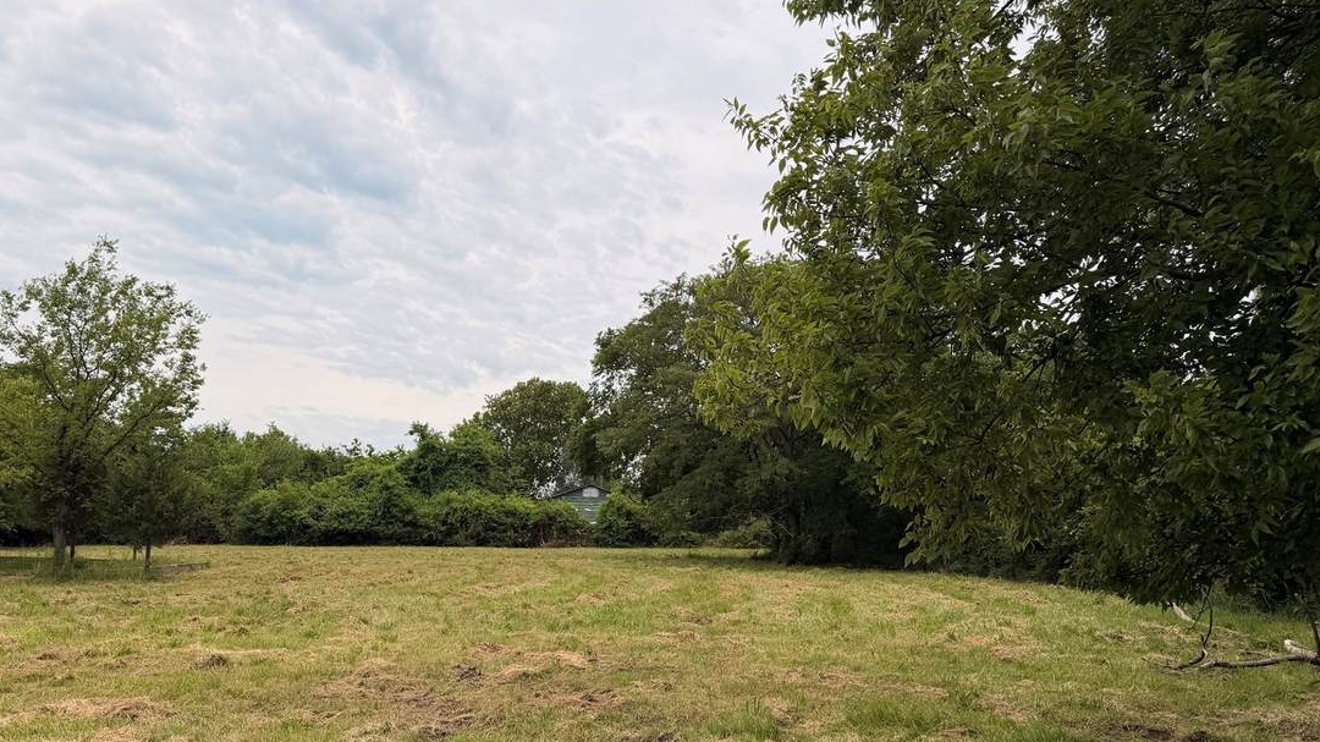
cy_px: 476
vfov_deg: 37.5
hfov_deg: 62.3
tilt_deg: +1.1
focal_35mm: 31
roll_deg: -0.7
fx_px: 1085
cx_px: 563
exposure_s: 1/7353
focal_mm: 6.76
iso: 80
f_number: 1.78
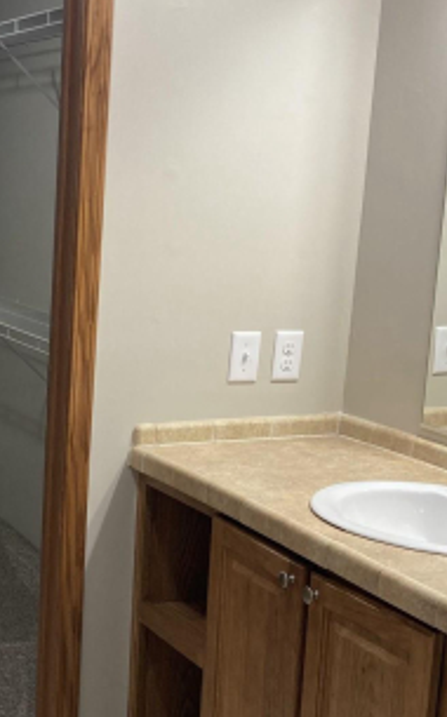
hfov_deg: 19.4
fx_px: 1270
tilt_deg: -12.4
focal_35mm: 65
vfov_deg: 31.3
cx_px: 0
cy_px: 490
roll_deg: -2.2
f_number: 1.8
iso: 100
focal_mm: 3.99
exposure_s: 1/60
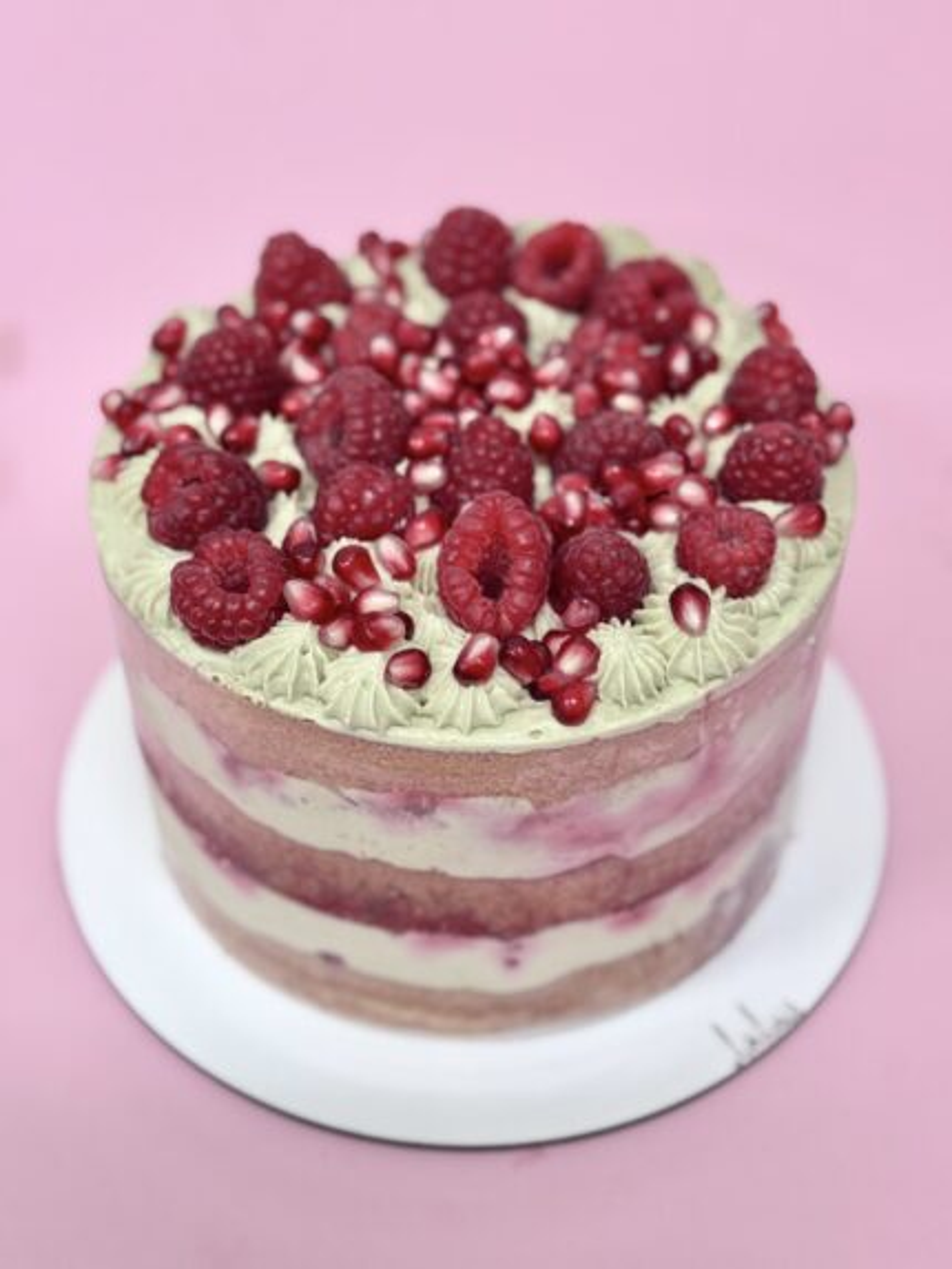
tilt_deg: -44.0
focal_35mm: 48
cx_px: 476
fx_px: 1759
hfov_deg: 30.3
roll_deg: +1.1
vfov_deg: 39.6
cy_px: 634
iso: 200
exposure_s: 1/50
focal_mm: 6.76
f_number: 1.78
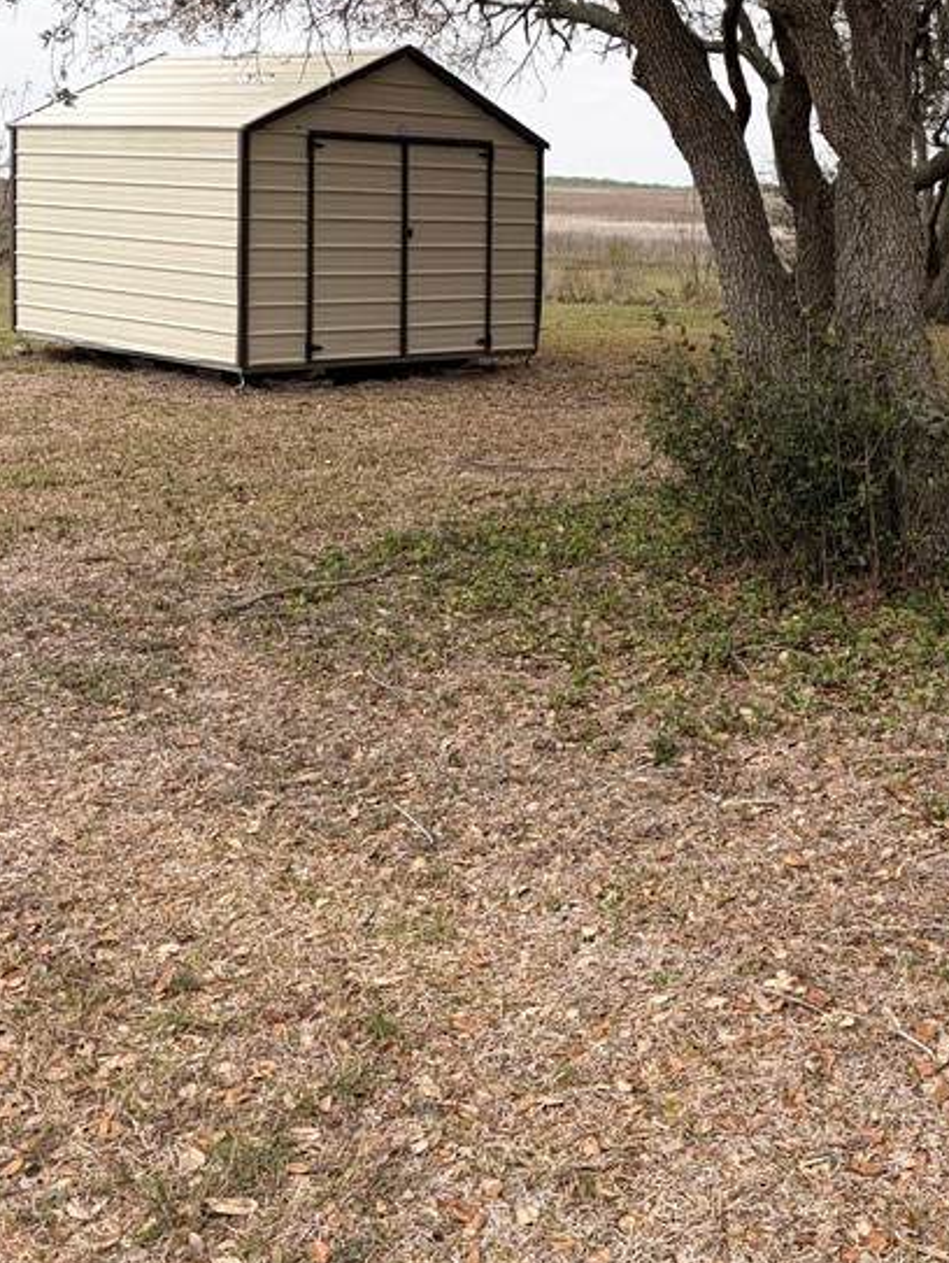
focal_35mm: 49
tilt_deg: -4.7
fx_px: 1789
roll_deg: -1.6
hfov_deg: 28.9
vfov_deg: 38.1
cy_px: 344
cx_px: 795
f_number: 1.6
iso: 50
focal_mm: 5.96
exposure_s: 1/2012
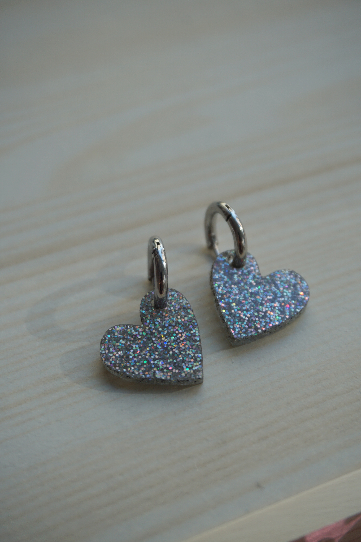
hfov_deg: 28.9
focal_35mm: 46
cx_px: 180
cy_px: 271
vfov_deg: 42.3
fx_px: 699
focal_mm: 31
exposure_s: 1/60
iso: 125
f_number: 5
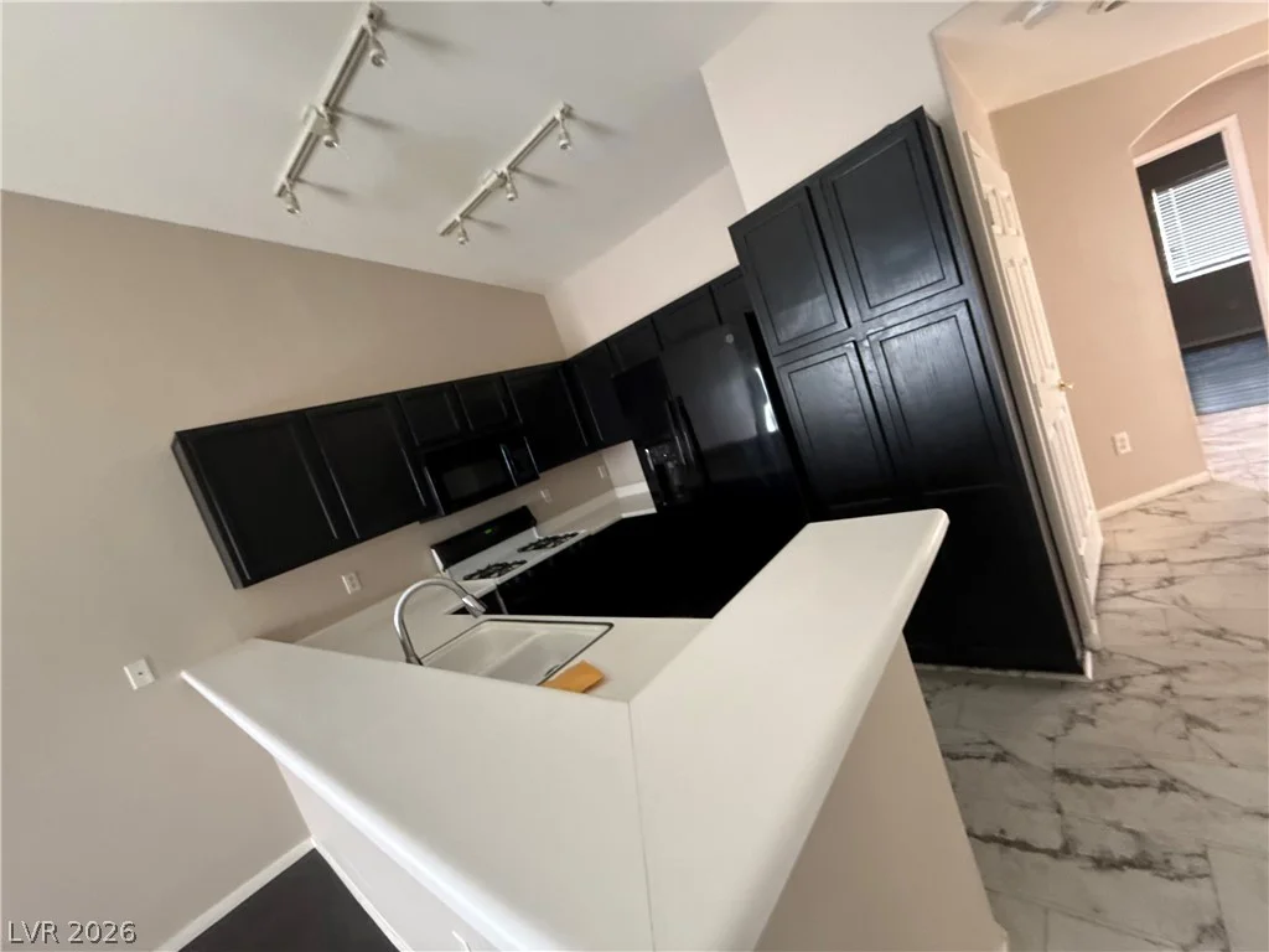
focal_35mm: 14
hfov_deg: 102.1
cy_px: 476
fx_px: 513
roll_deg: +20.0
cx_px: 634
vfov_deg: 85.7
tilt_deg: -4.1
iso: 1000
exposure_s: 1/60
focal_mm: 2.22
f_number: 2.2
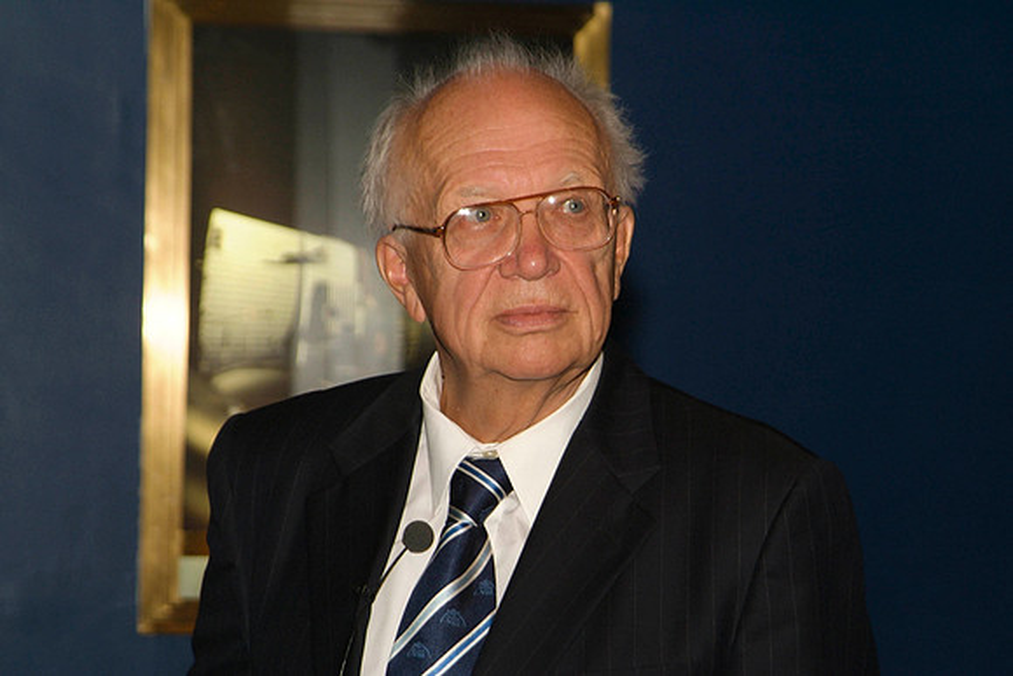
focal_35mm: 180
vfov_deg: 7.6
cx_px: 506
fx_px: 5066
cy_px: 338
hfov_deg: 11.4
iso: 800
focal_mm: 120
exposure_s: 1/45
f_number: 8
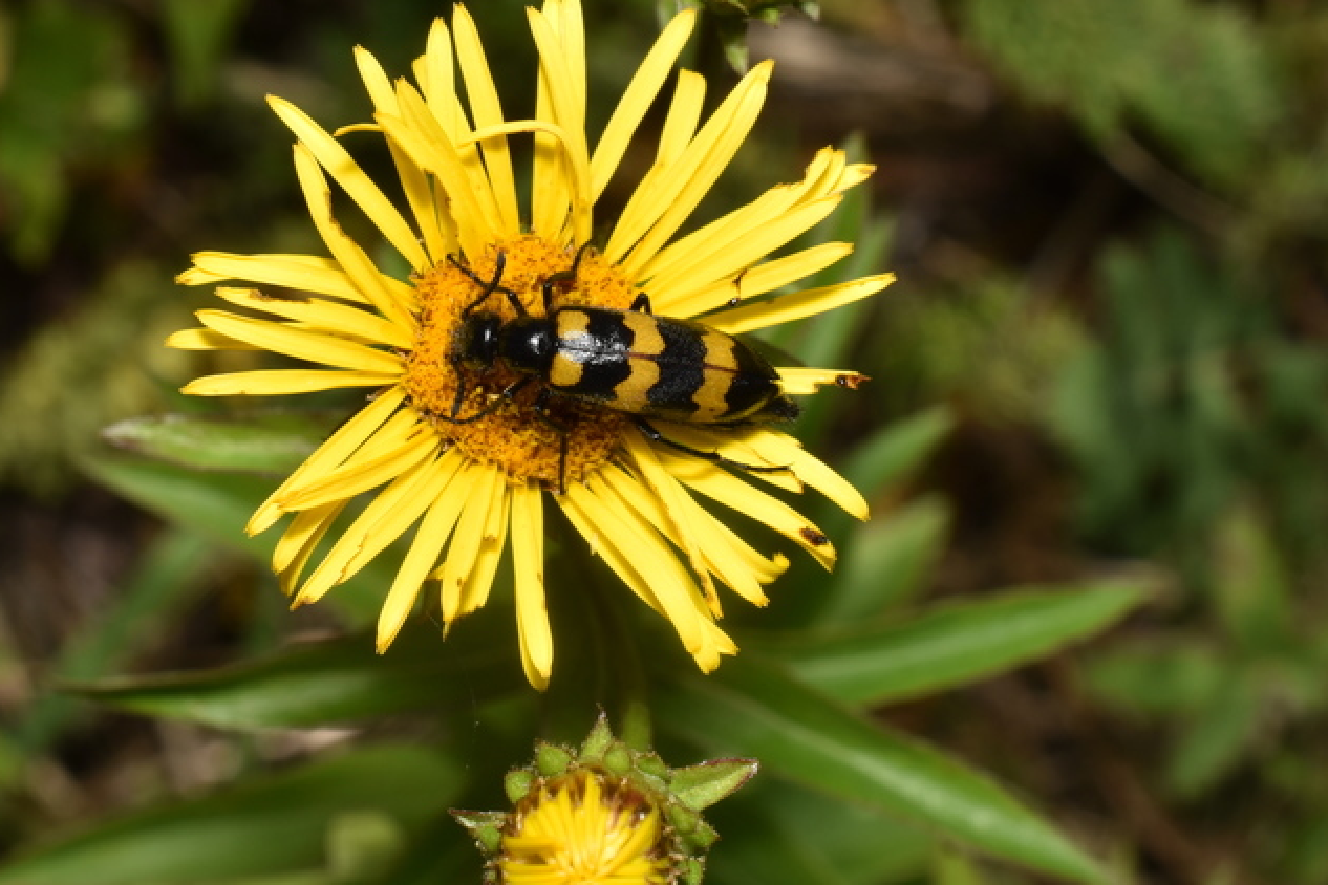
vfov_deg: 15.0
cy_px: 315
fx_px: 3357
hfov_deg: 22.4
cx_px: 590
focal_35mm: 91
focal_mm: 40
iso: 125
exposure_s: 1/200
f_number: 20
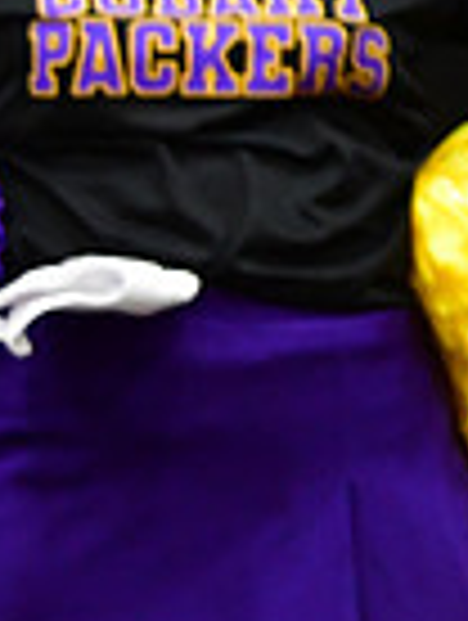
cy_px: 511
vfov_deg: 1.6
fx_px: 21727
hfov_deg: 1.2
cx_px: -792
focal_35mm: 1209
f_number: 3.5
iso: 5000
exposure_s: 1/500
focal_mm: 200
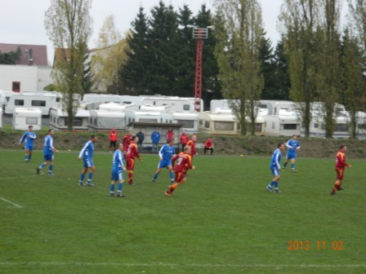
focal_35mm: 150
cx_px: 183
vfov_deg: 9.9
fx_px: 1586
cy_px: 137
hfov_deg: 13.2
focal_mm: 27
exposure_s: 1/160
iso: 400
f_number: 4.9
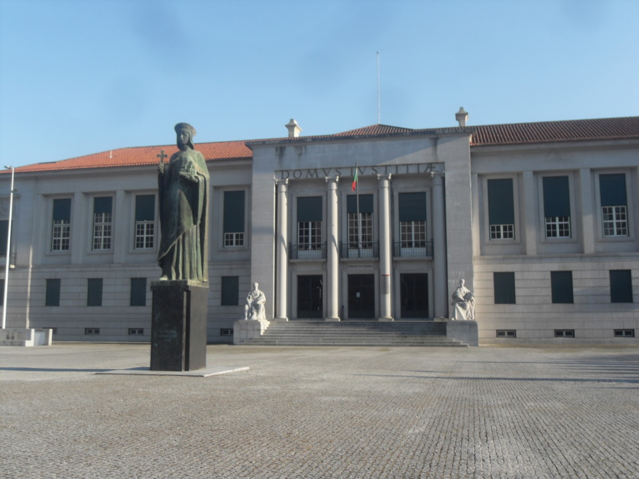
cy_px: 240
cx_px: 320
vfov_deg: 40.7
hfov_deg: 52.6
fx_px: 646
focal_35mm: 35
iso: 80
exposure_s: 1/90
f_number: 8.1
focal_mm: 7.5
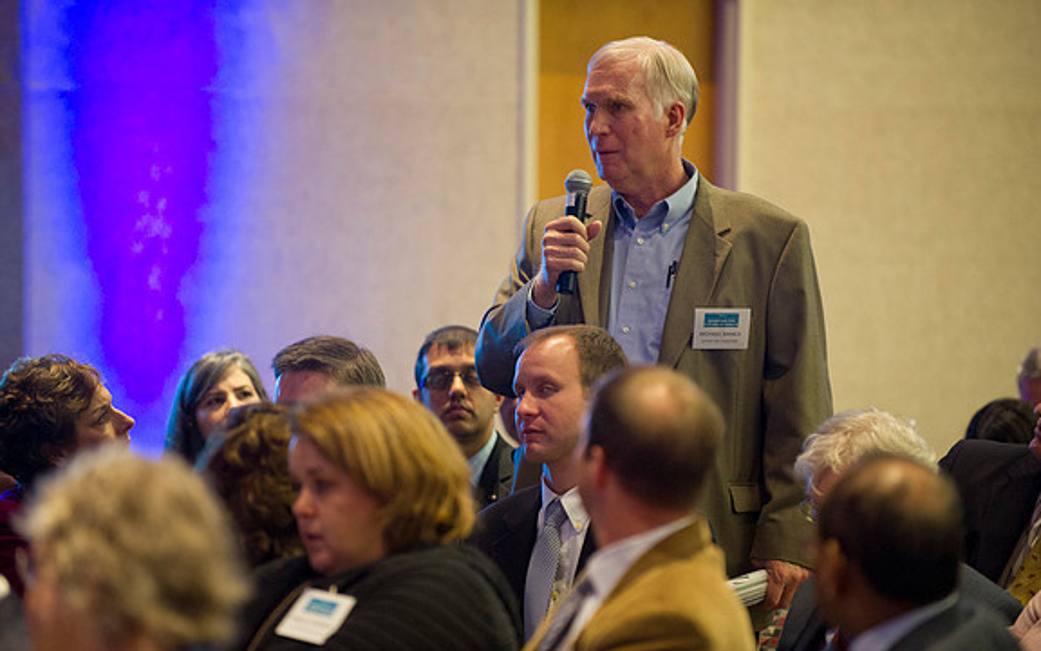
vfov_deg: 6.4
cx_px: 520
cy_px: 327
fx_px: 5816
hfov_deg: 10.2
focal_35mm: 205
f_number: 2.8
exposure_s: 1/60
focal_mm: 200
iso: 2500
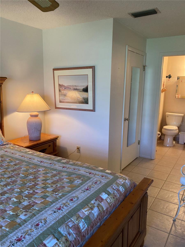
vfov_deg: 63.4
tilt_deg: -8.8
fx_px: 200
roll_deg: -1.3
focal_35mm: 28
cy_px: 124
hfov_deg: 49.7
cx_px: 92
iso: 100
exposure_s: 1/60
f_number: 1.8
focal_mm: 3.99
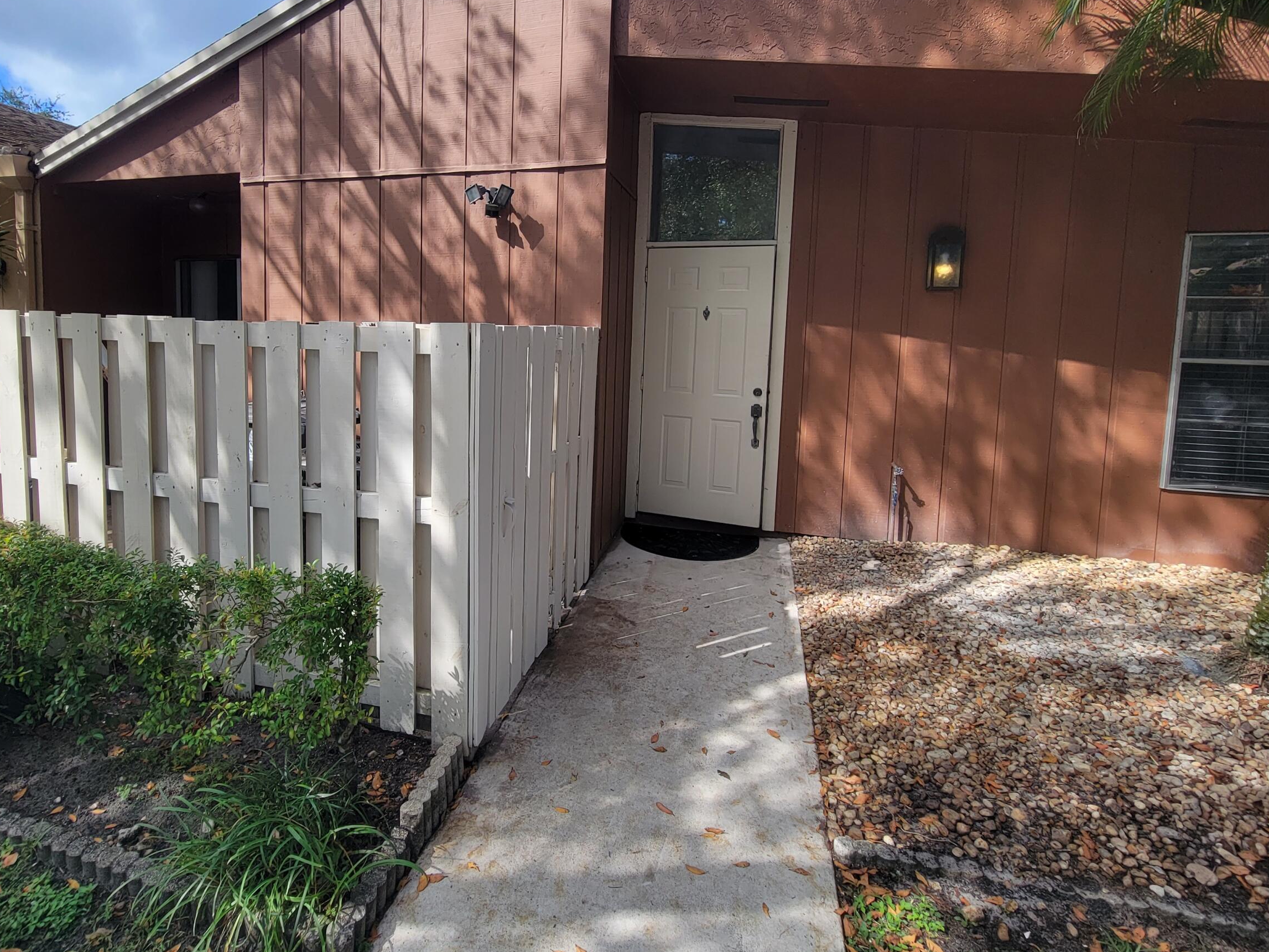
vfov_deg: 74.0
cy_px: 384
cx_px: 548
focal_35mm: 17
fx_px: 623
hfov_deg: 90.5
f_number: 2.2
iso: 50
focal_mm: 2.2
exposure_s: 1/728
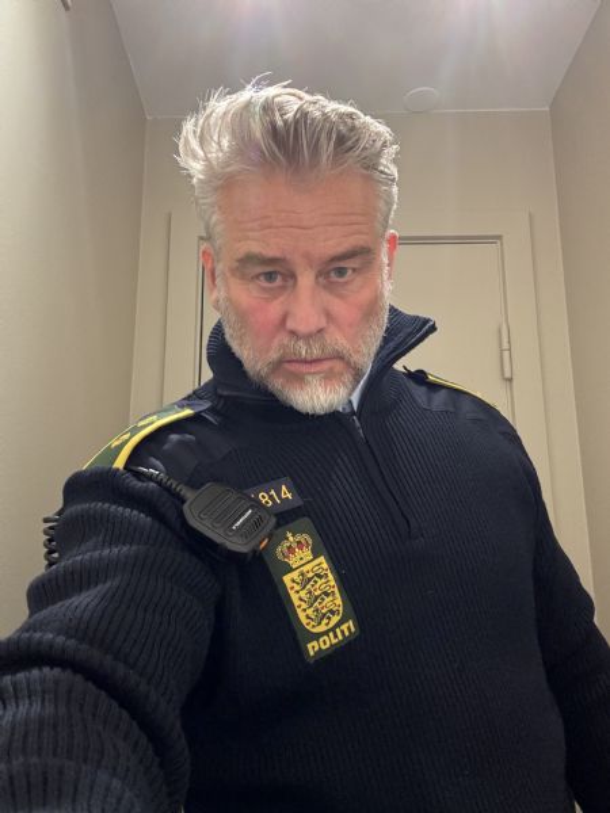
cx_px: 305
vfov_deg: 60.0
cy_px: 406
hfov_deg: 46.8
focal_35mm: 30
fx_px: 705
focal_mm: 2.69
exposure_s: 1/50
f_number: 1.9
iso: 200
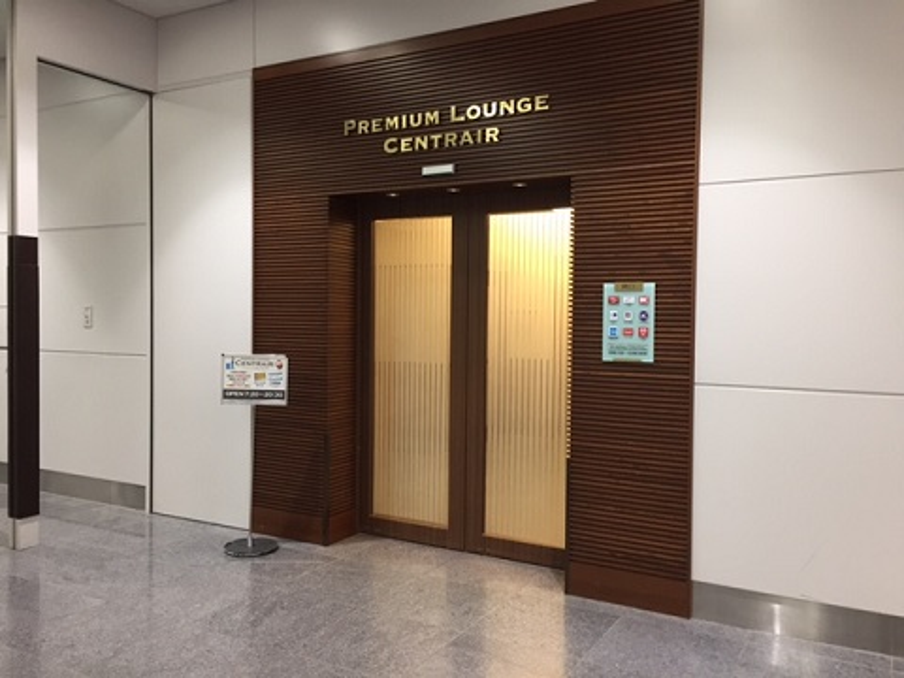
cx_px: 452
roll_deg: -1.5
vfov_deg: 48.2
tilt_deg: -2.5
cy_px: 339
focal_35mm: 29
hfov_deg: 61.7
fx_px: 757
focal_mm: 4.15
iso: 100
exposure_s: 1/30
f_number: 2.2
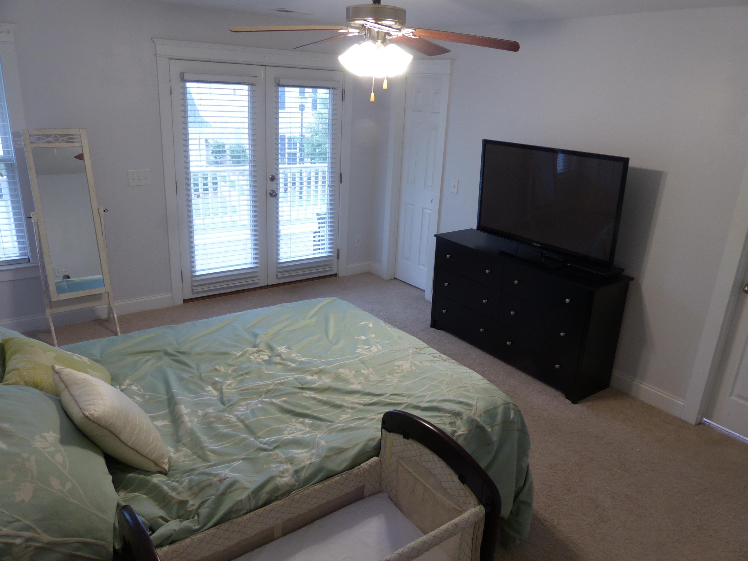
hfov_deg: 69.4
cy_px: 280
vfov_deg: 54.9
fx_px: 540
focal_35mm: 25
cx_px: 374
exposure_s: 1/8
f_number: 4.5
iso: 100
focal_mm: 4.5
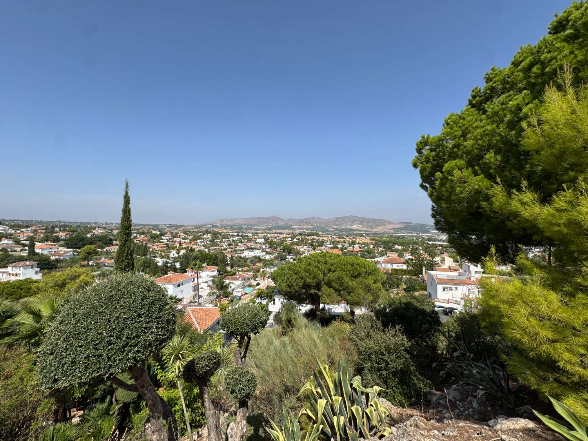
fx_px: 238
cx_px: 294
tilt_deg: +2.1
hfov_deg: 102.1
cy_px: 220
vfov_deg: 85.7
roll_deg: +0.6
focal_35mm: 14
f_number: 2.2
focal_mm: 2.22
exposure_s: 1/2674
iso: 50
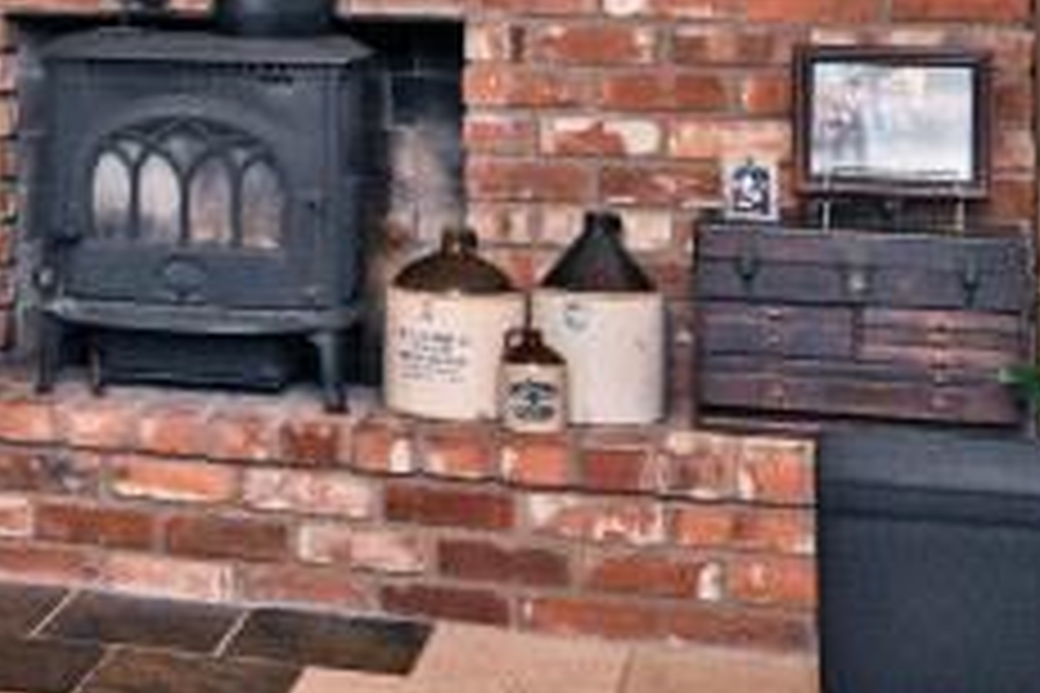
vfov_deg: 14.6
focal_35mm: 91
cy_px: -104
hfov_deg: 20.6
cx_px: -270
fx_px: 2629
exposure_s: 1/60
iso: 200
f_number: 4
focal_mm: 14
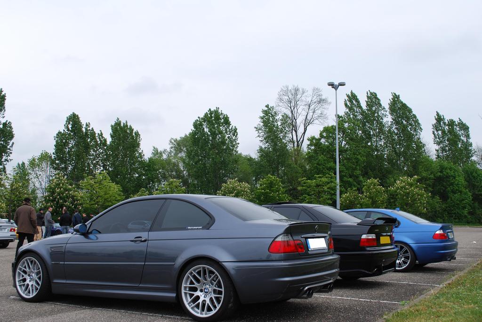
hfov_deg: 49.5
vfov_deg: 34.3
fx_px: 523
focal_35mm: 39
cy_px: 161
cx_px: 241
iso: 100
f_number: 8
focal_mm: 26
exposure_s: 1/200
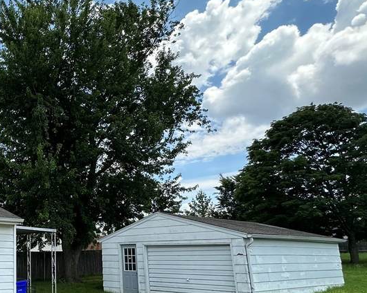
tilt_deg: +9.3
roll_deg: -0.4
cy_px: 205
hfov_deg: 44.2
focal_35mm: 33
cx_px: -18
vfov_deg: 43.6
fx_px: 358
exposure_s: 1/1553
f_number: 2.2
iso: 40
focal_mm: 2.22
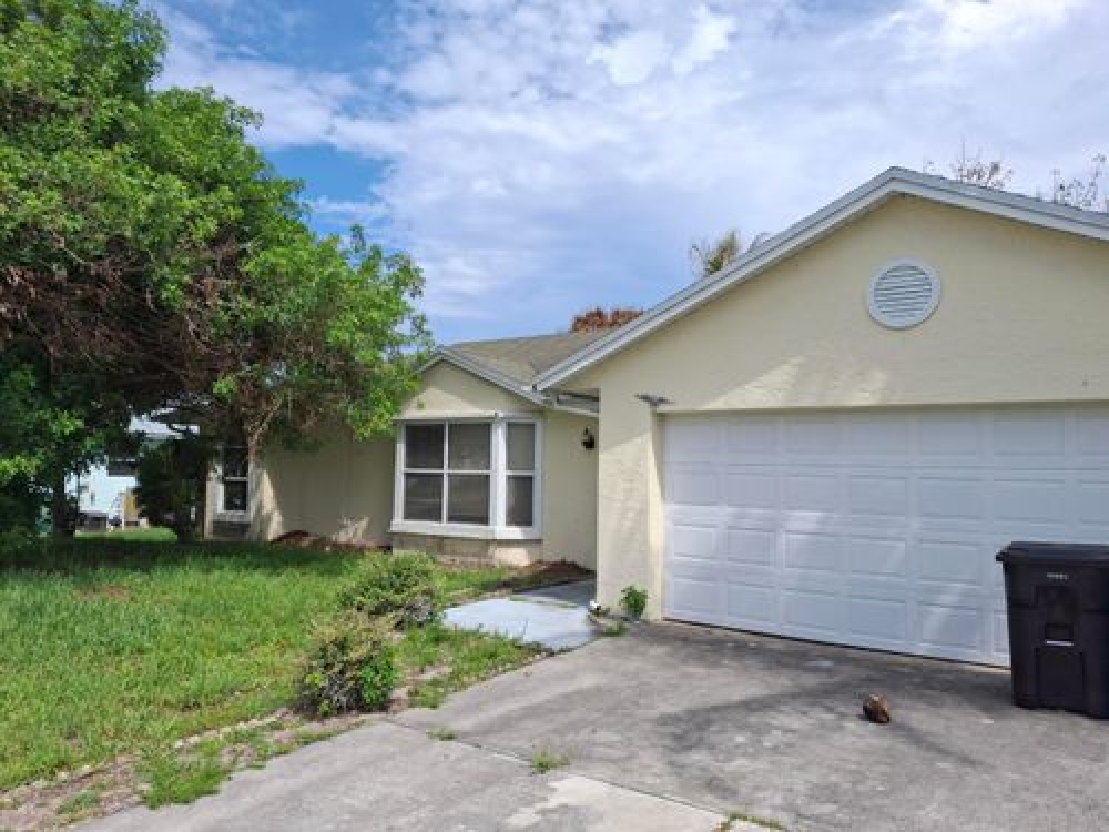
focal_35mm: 25
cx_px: 554
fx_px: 801
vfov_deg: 54.9
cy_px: 416
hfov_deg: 69.4
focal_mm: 4.69
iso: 25
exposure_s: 1/1621
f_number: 1.8
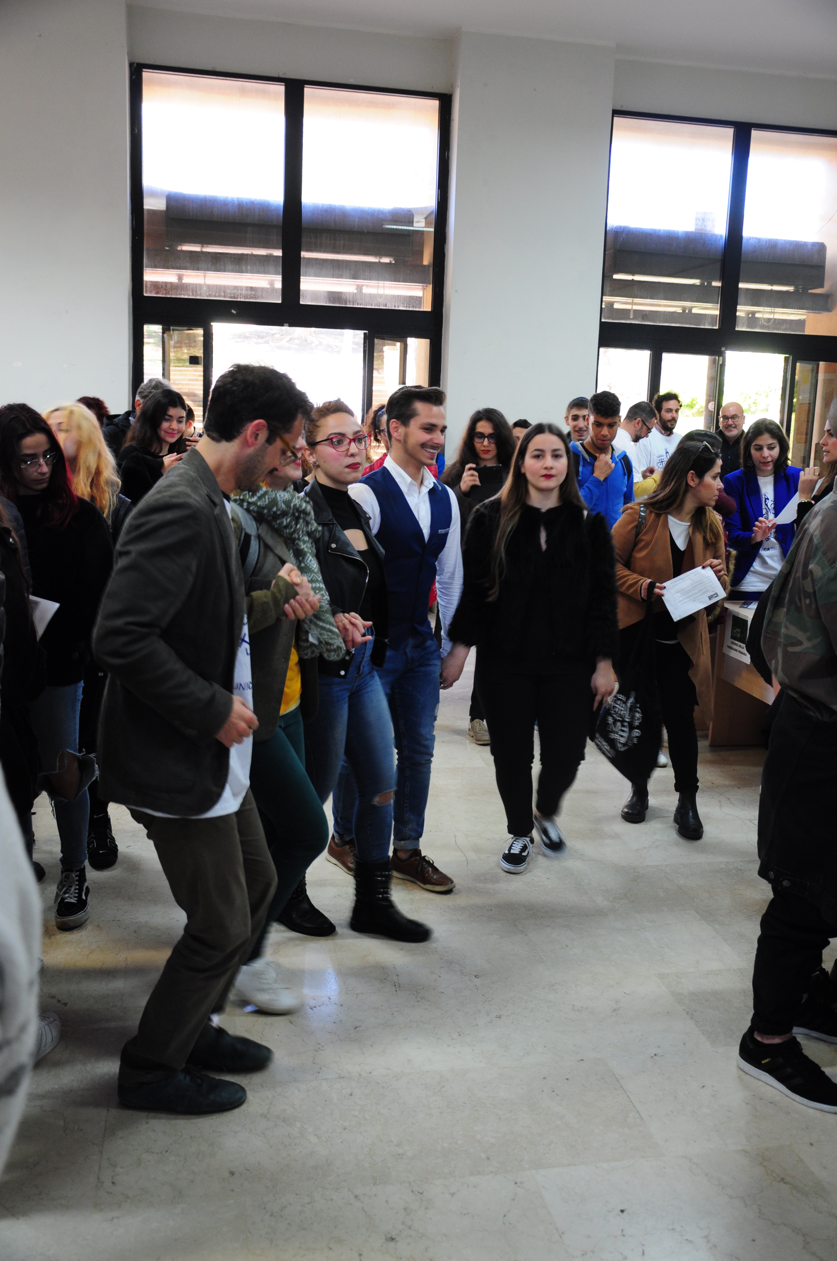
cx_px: 418
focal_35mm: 33
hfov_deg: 39.9
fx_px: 1154
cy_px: 630
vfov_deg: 57.3
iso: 640
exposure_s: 1/30
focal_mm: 22
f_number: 3.8
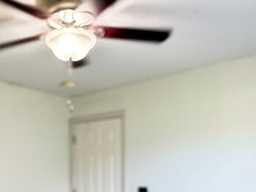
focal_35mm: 41
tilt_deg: +0.2
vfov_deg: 33.5
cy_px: 168
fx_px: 303
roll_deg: +0.8
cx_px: 68
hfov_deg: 44.4
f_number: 2.2
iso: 400
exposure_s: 1/60
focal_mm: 2.22
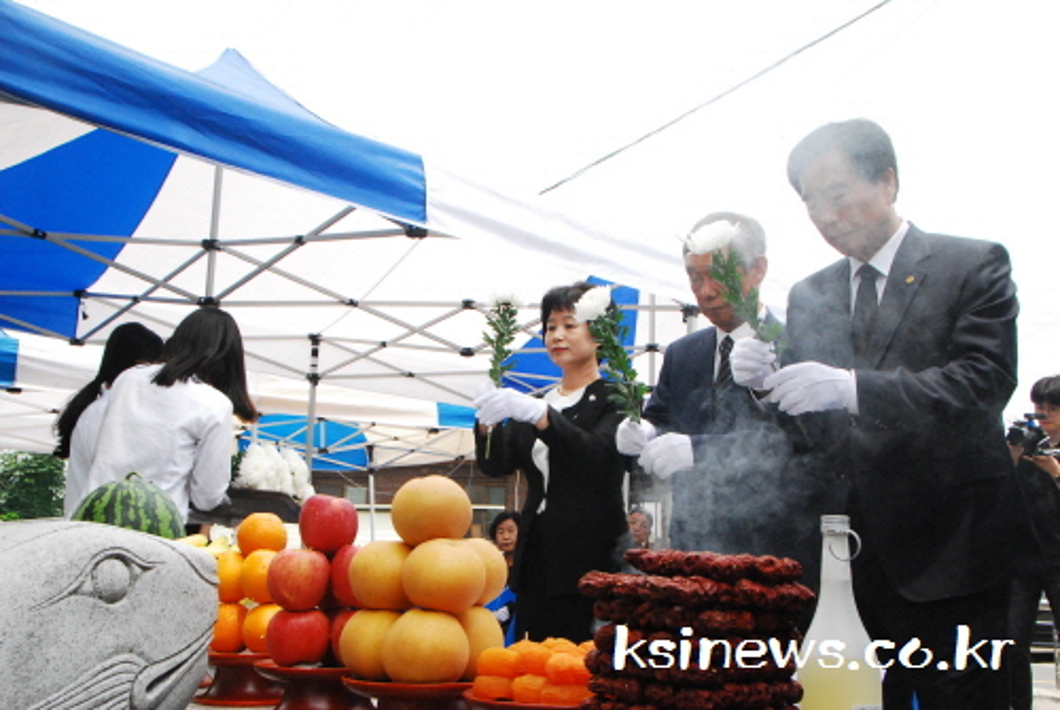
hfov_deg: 53.1
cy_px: 355
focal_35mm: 36
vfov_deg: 37.0
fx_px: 1062
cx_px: 530
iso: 1600
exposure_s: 1/800
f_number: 10
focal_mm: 24
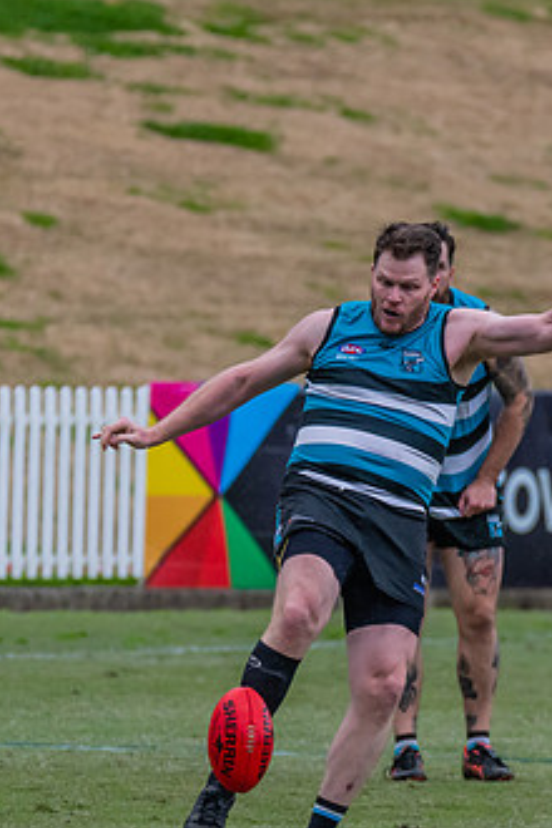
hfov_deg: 1.7
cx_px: 434
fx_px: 18583
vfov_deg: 2.6
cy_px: 544
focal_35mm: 808
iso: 1250
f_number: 6
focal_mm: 350
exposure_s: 1/1600
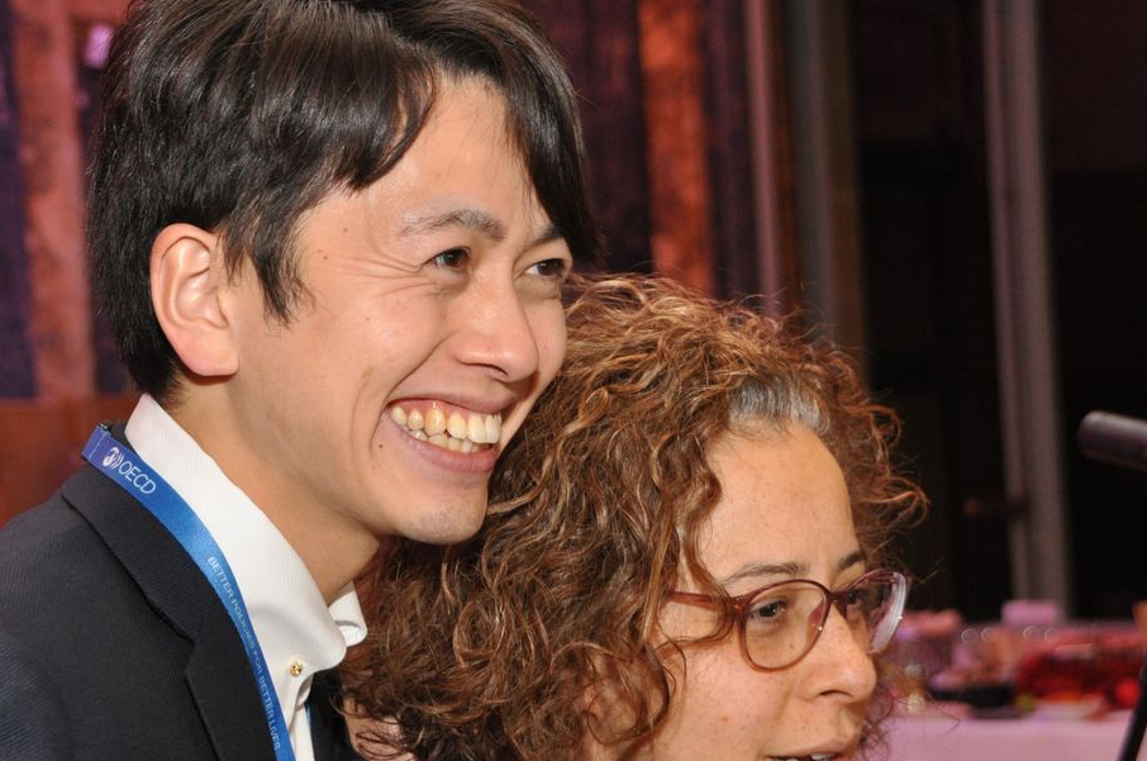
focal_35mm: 106
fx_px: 3372
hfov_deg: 19.3
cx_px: 472
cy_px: 452
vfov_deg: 12.9
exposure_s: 1/60
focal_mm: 50
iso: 800
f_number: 4.8
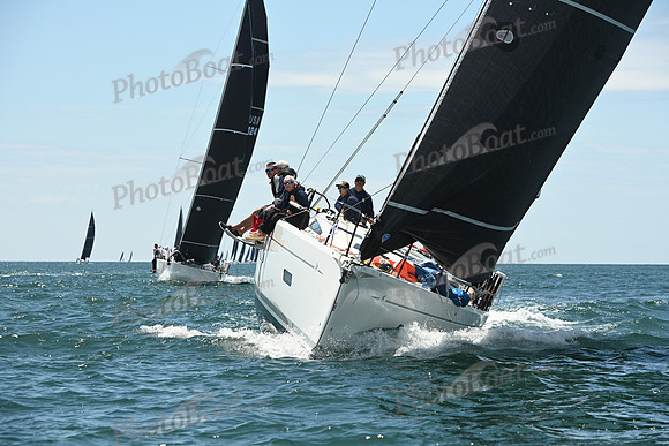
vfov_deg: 9.8
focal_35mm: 140
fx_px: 2602
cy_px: 223
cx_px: 334
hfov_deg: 14.7
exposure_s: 1/1000
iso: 320
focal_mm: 140
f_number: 8
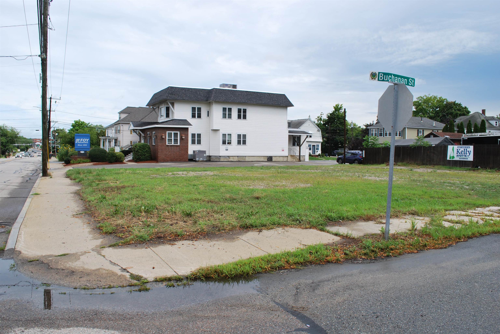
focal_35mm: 27
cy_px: 167
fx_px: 375
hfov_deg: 67.3
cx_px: 250
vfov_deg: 48.0
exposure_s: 1/250
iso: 100
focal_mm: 18
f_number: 8
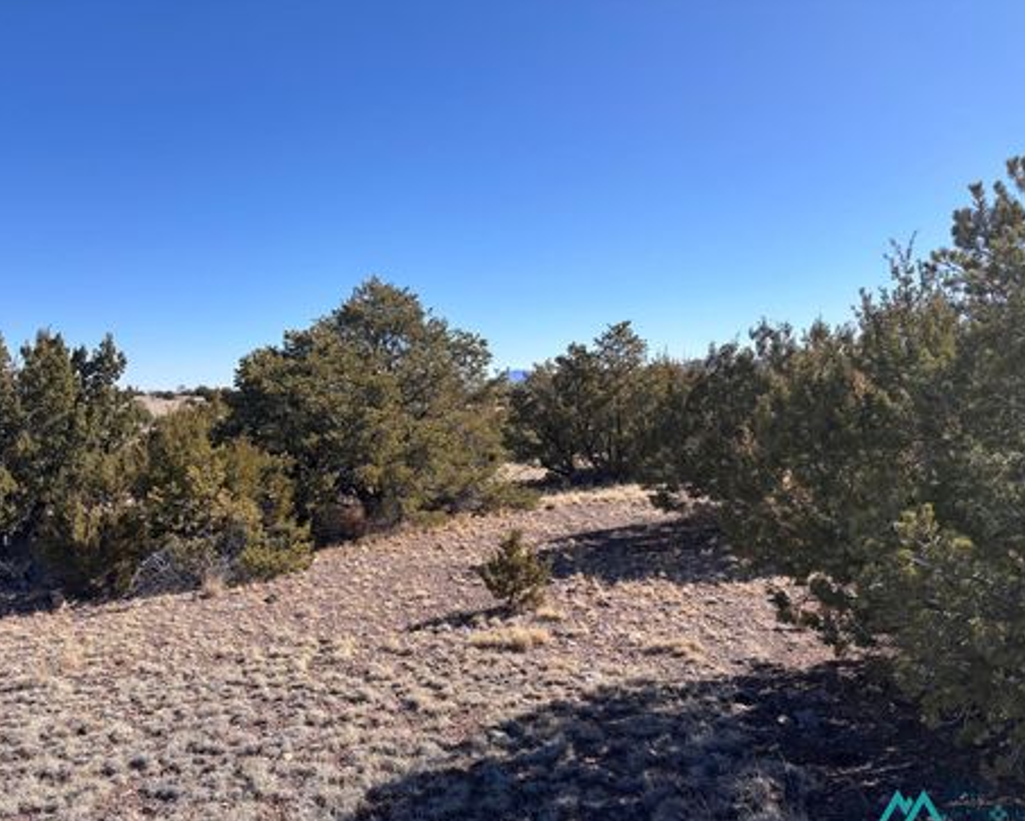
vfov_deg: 51.6
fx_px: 850
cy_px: 420
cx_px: 486
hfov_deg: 62.1
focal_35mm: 28
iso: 50
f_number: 1.6
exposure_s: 1/3106
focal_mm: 5.96
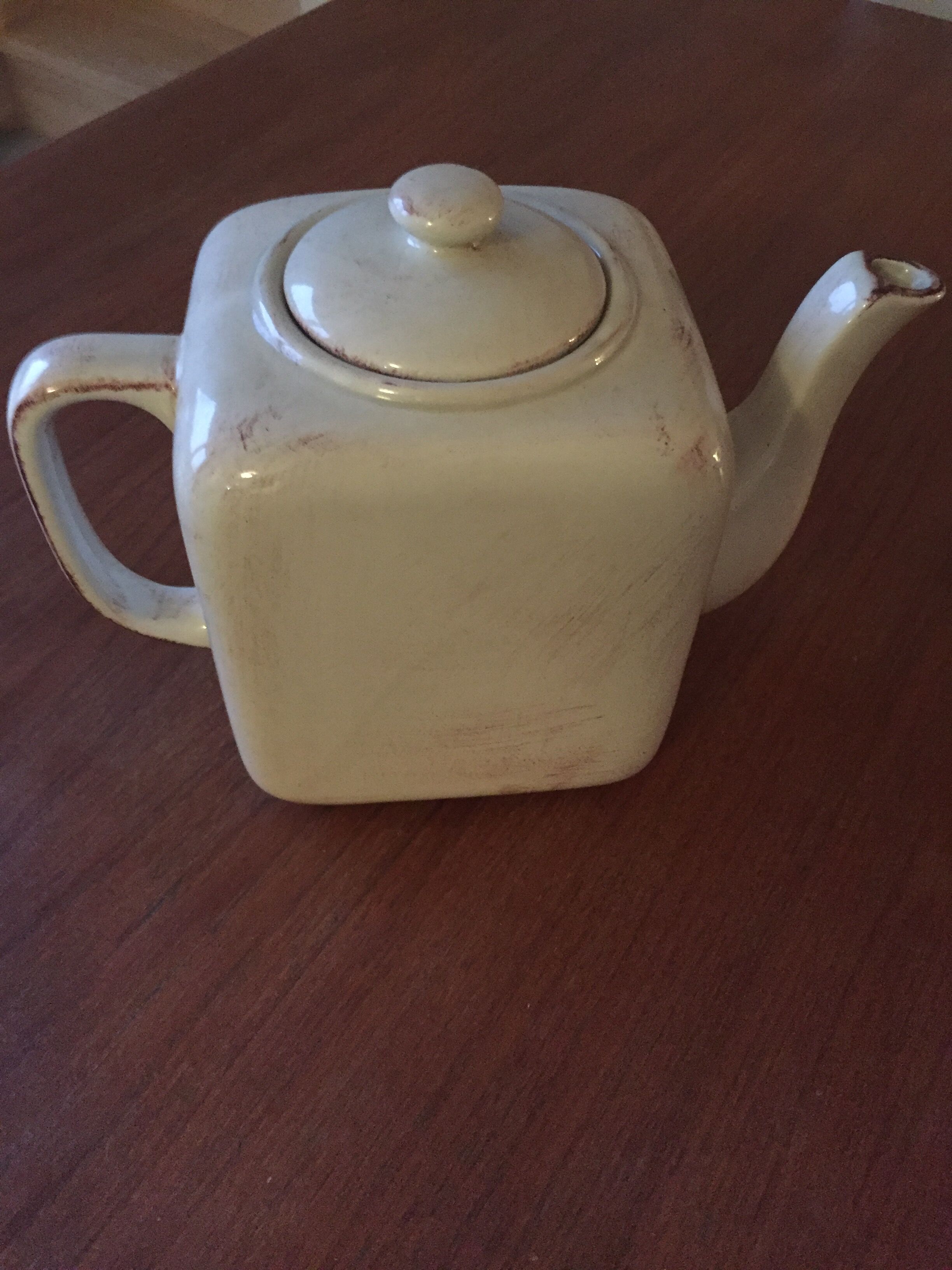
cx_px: 476
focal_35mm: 29
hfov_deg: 48.2
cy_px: 635
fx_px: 1063
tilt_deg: -48.8
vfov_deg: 61.7
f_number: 2.2
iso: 640
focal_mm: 4.15
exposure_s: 1/17
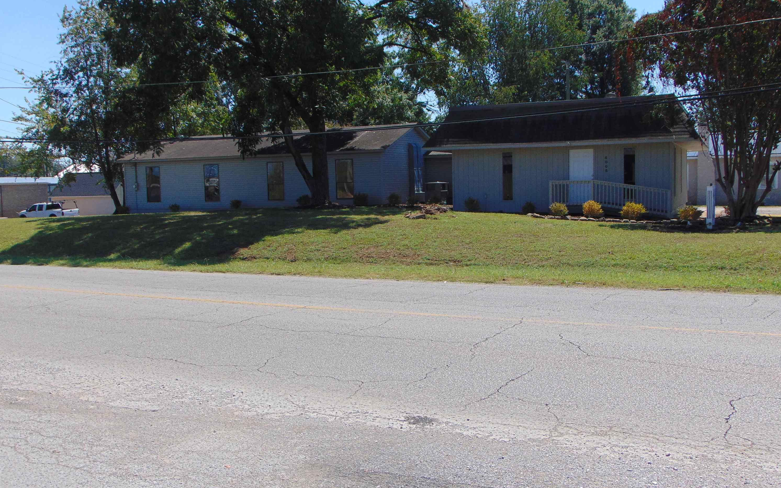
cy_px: 246
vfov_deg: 35.3
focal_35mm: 36
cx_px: 385
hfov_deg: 54.0
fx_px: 766
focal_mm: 5.8
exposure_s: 1/200
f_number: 8.2
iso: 80
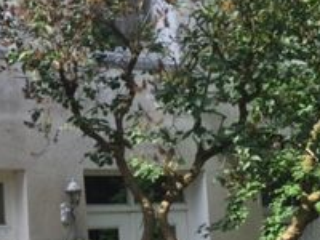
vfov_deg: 15.9
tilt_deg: +8.1
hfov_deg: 20.3
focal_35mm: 93
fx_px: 860
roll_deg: +2.4
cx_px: -16
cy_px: 123
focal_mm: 4.15
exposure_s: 1/706
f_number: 2.2
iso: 32
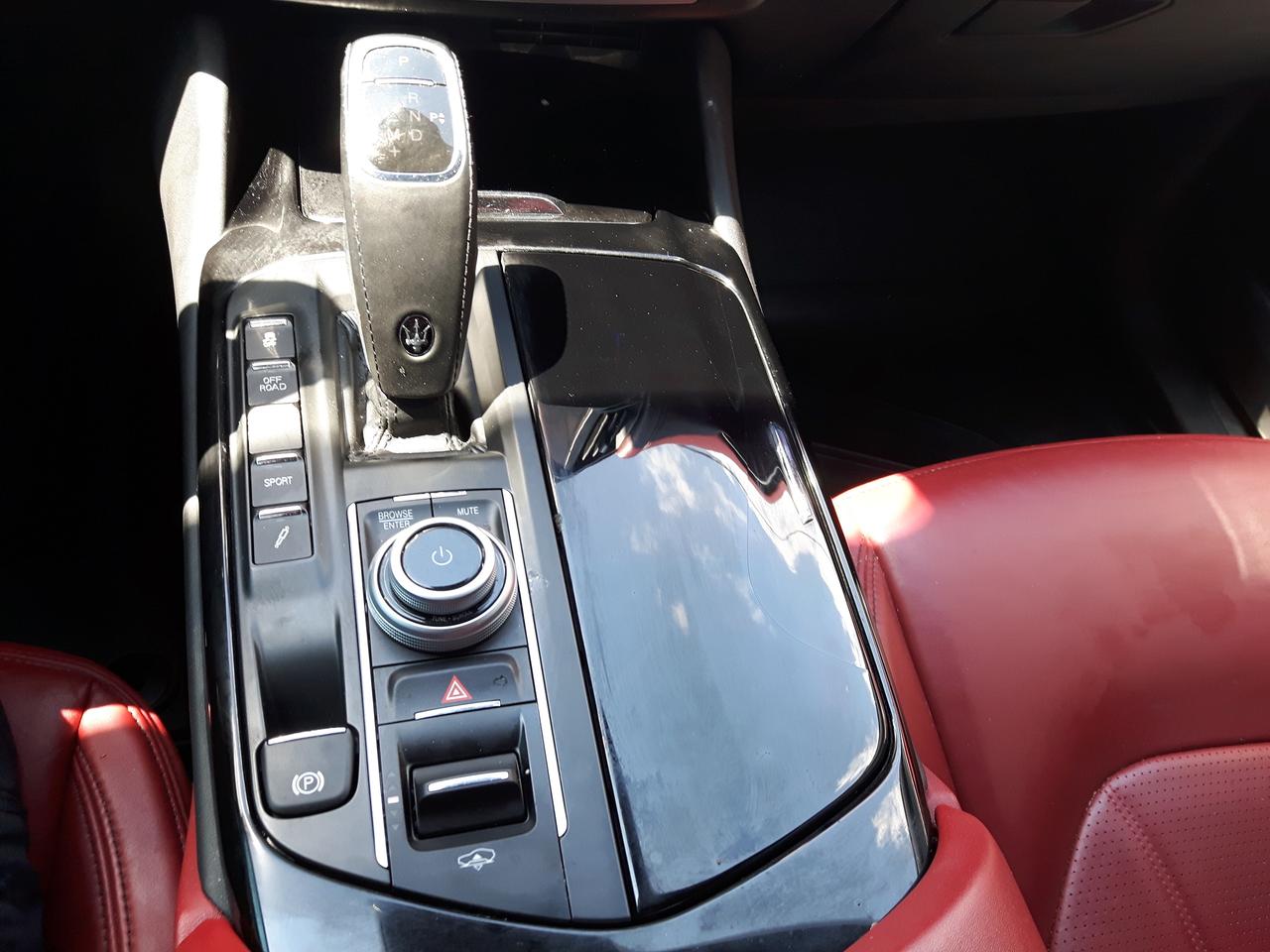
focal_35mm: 31
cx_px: 635
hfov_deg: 58.4
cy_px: 476
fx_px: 1137
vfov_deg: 45.4
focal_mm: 3.7
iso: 50
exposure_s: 1/50
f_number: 1.9
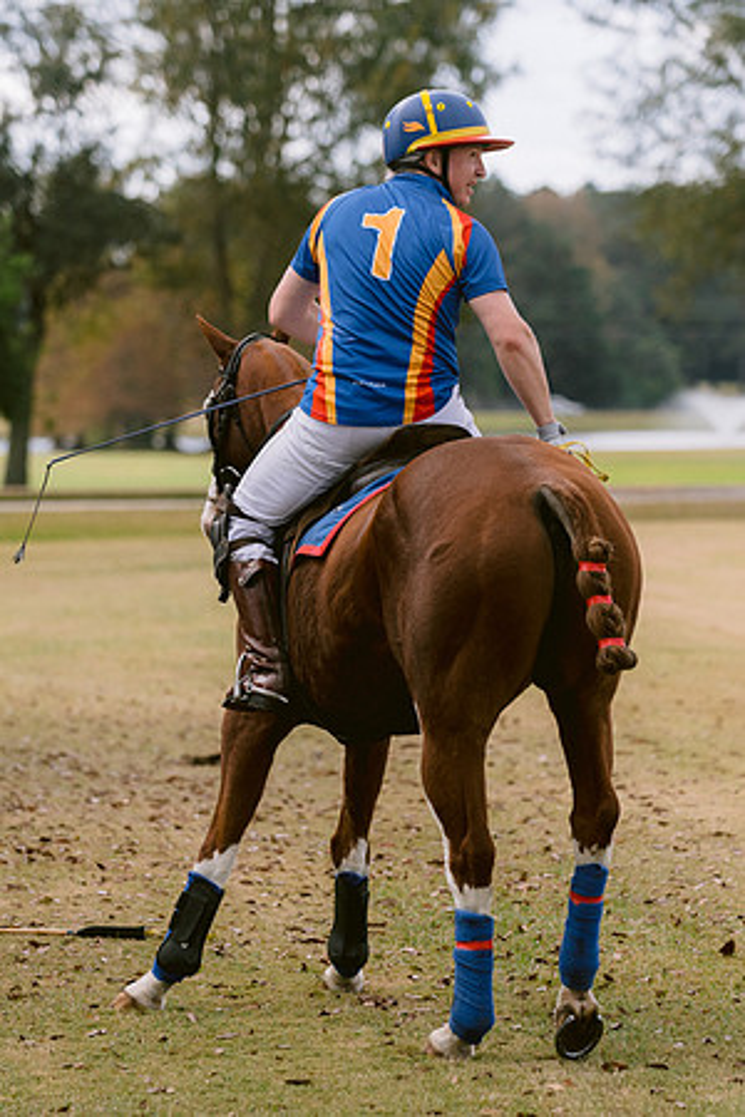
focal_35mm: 157
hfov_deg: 8.7
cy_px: 558
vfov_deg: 13.0
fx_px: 4889
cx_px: 360
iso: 200
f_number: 2.8
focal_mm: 105
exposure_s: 1/5000
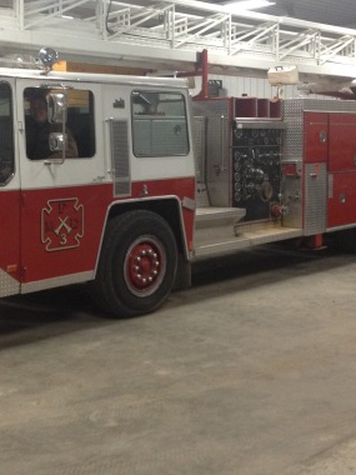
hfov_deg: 24.8
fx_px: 809
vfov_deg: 32.6
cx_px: 152
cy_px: 186
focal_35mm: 59
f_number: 2.4
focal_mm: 4.28
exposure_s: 1/20
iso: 200
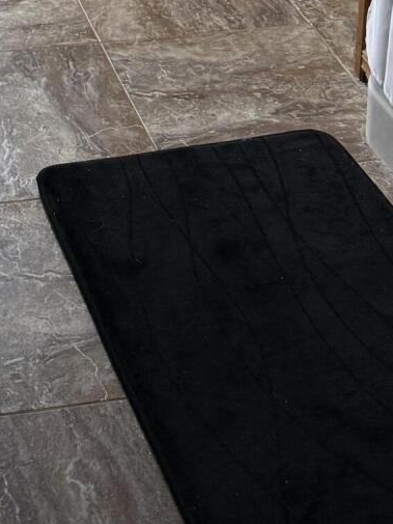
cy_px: -471
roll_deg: +0.1
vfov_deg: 16.5
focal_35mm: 95
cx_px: -57
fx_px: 1437
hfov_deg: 15.1
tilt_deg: -11.1
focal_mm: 6.76
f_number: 1.78
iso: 200
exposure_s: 1/158
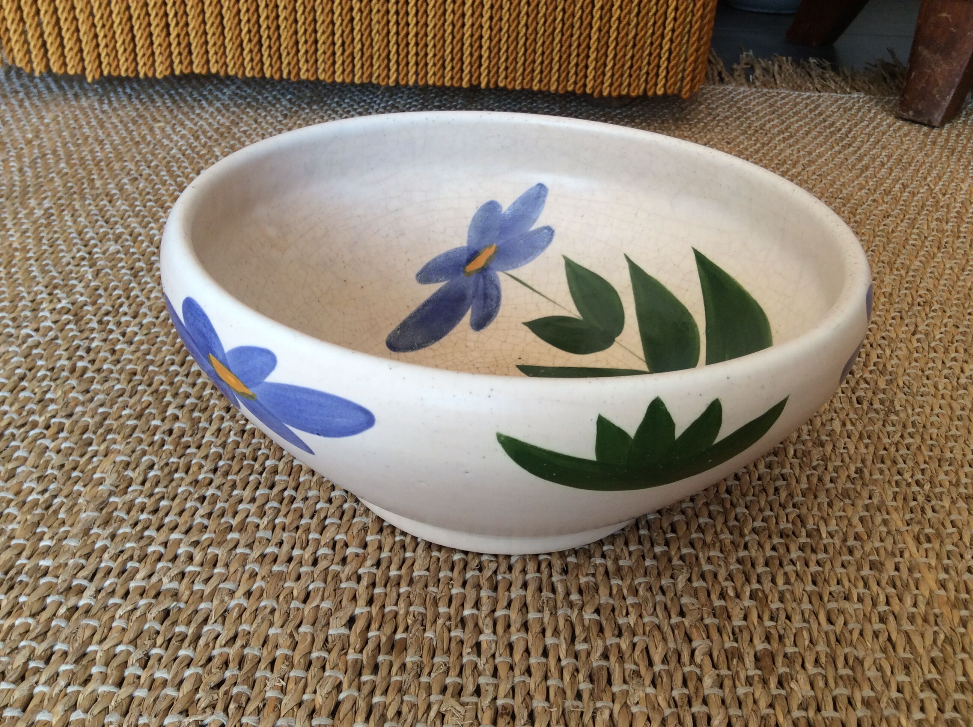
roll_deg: -1.5
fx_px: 898
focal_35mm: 32
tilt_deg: -31.9
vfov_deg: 44.1
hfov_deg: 56.9
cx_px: 486
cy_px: 364
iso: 40
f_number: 2.4
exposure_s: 1/50
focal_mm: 3.3
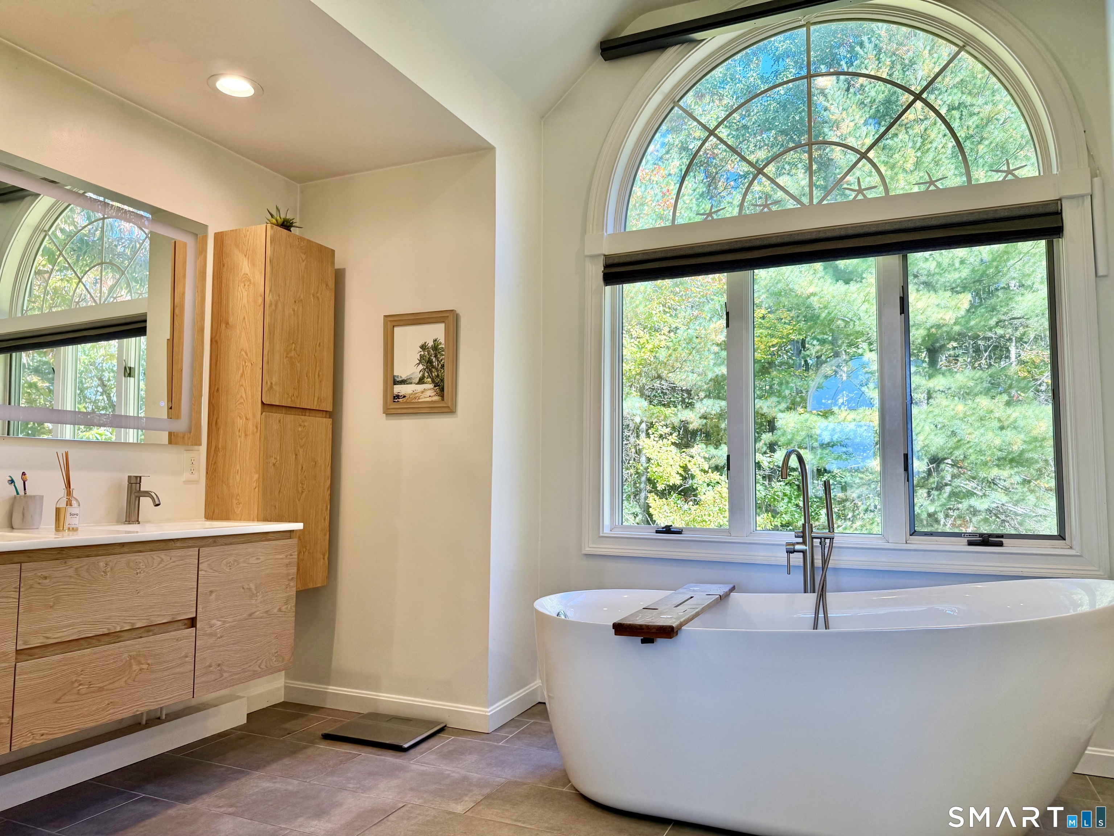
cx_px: 557
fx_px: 772
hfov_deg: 71.6
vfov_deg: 56.8
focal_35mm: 24
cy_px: 418
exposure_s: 1/204
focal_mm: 6.76
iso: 80
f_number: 1.78
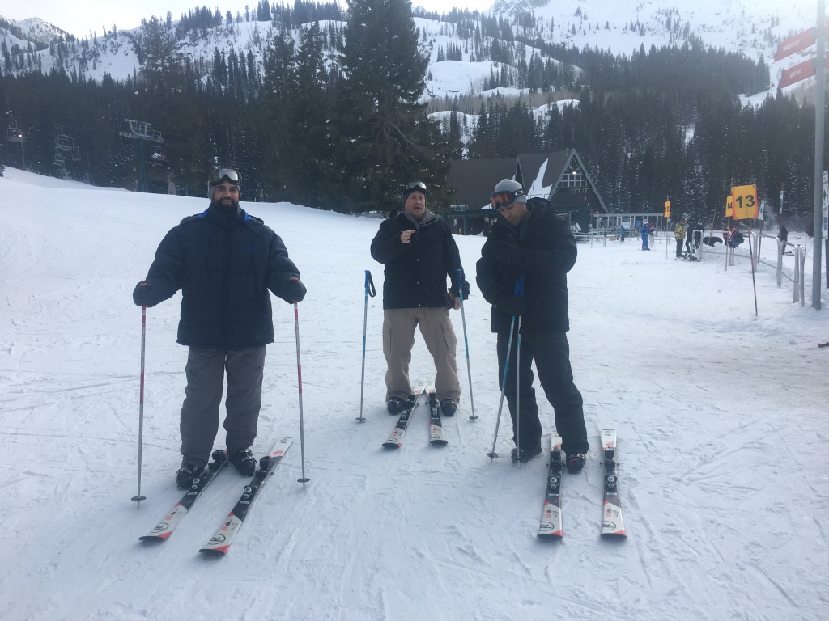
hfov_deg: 61.7
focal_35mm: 29
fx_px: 695
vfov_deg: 48.2
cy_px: 310
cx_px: 414
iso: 25
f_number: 2.2
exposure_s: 1/549
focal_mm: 4.15
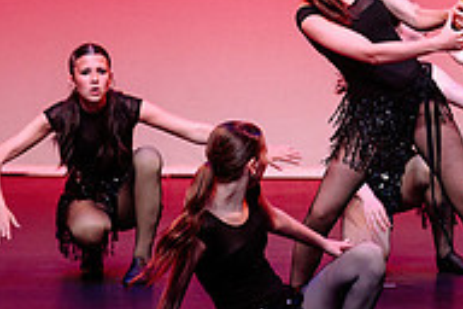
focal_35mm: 377
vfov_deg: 3.6
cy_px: 83
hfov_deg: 5.5
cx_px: 388
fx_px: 4848
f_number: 2.8
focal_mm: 125
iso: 1250
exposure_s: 1/640
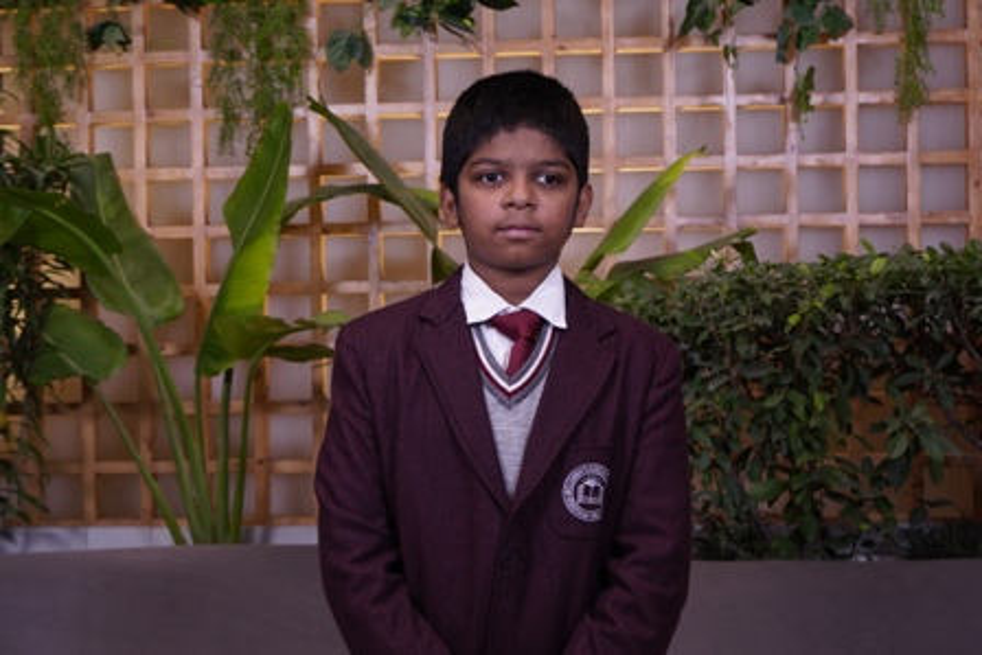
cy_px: 328
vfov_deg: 24.6
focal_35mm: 55
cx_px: 491
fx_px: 1501
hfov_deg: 36.2
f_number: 5
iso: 500
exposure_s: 1/125
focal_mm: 37
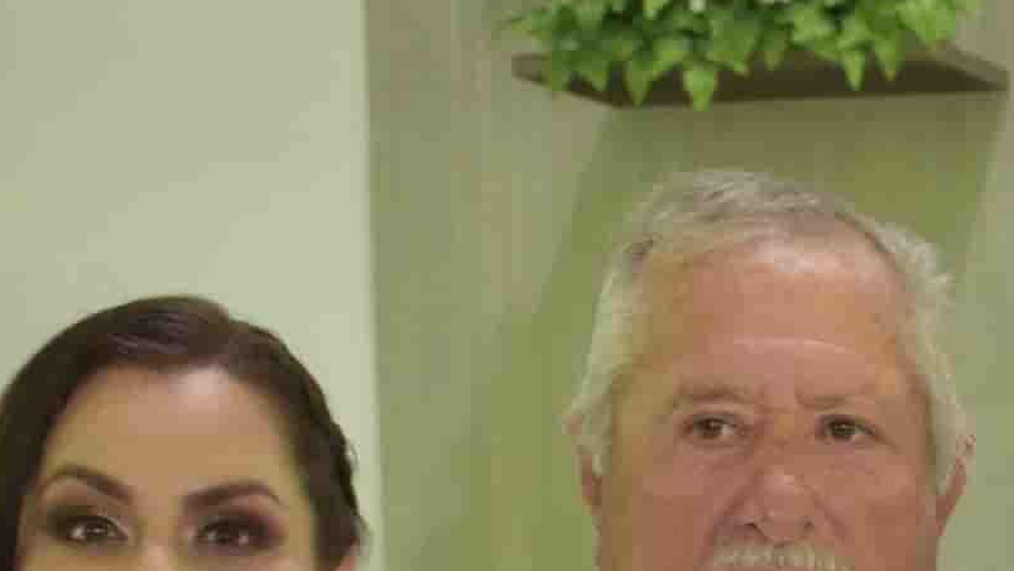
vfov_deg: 7.0
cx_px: 1411
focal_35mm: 169
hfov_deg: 12.3
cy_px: 1122
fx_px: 4545
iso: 800
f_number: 4.5
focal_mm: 24
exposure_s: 1/80
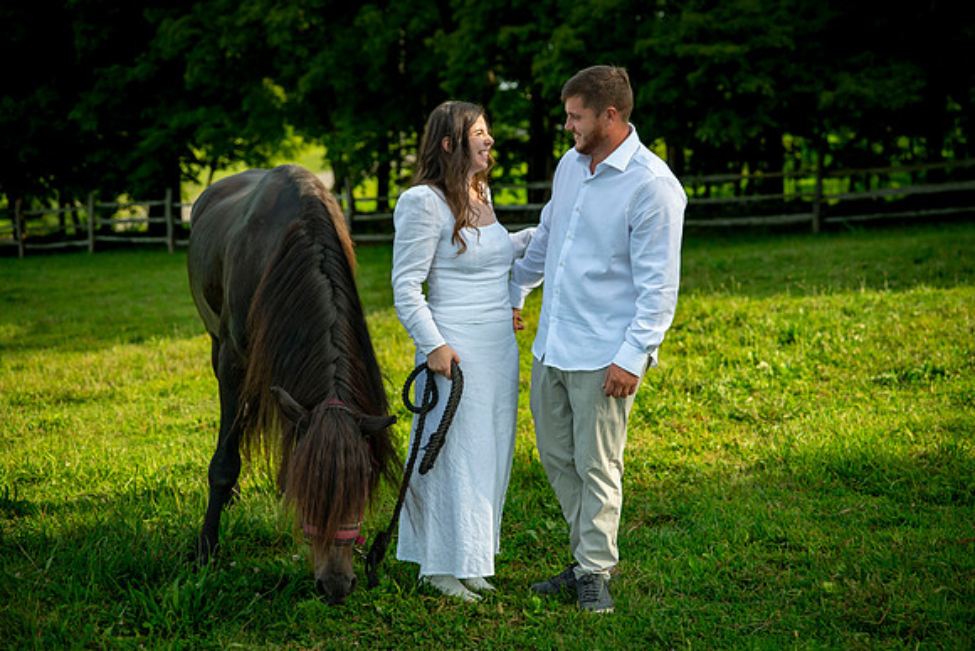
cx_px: 490
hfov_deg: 32.0
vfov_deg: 21.7
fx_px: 1700
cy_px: 326
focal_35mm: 63
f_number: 2.8
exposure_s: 1/2500
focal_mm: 58
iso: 400
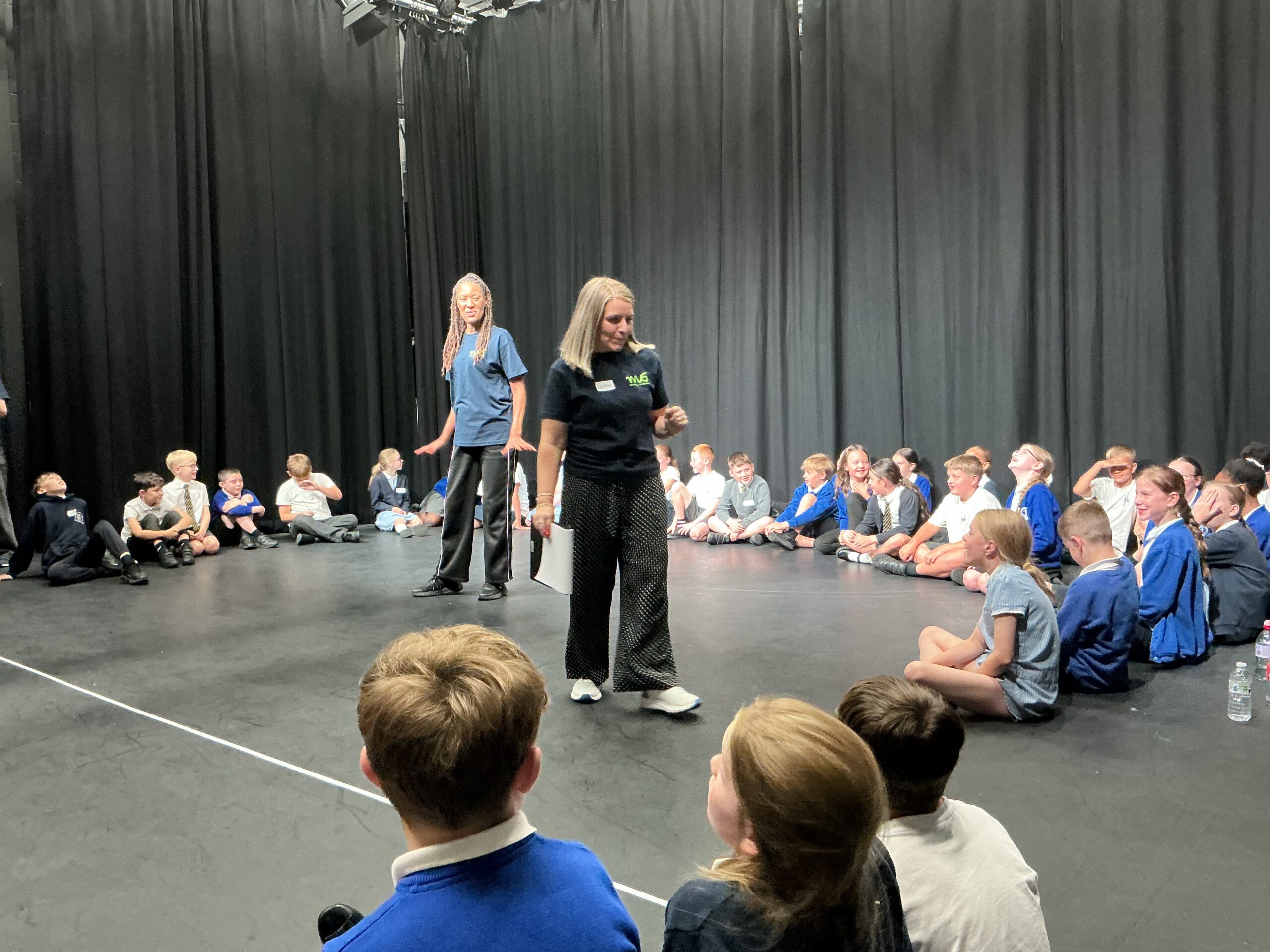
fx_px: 1064
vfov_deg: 48.2
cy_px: 476
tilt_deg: -4.5
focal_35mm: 29
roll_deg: +1.9
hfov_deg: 61.7
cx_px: 635
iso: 250
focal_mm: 3
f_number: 1.8
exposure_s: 1/50
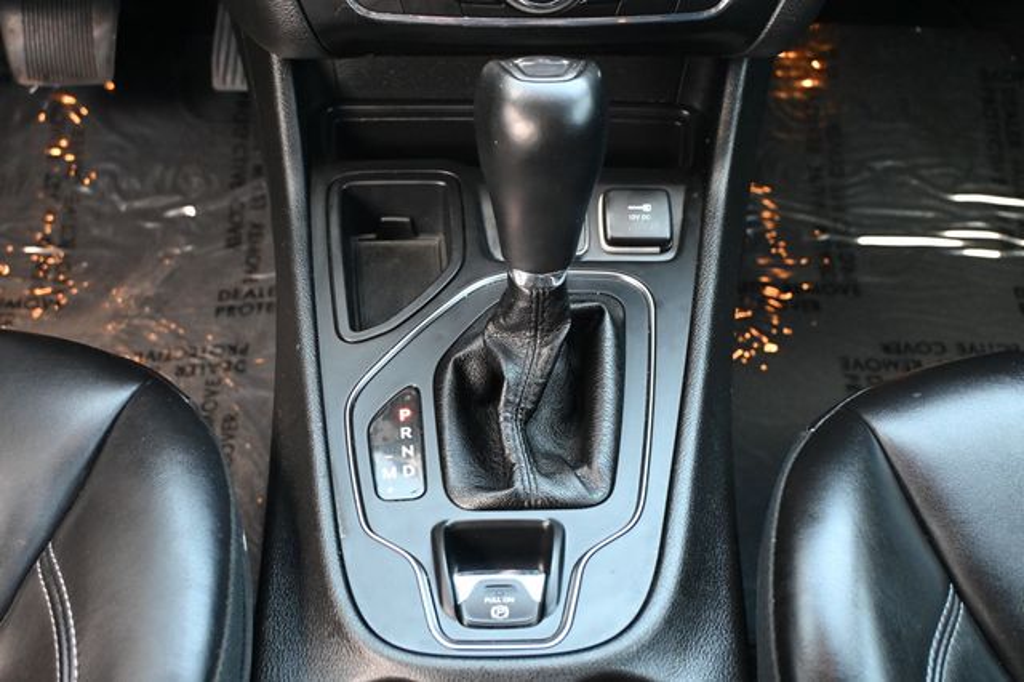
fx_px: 1343
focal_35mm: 47
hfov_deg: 41.7
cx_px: 512
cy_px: 341
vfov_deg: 28.5
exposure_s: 1/100
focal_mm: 31.5
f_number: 5
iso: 3200
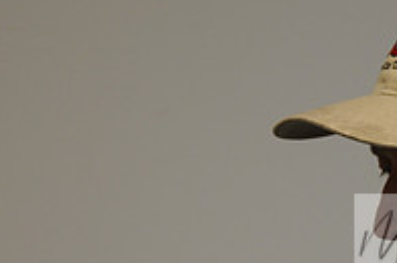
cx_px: 450
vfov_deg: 3.2
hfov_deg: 4.9
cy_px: 244
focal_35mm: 424
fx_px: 4670
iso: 200
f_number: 5.3
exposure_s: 1/40
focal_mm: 95
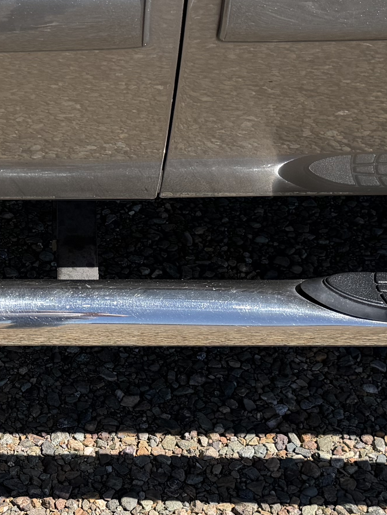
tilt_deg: -36.7
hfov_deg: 18.7
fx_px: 1148
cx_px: 4
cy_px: 265
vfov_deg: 25.3
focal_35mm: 77
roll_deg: -0.1
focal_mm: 6.76
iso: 80
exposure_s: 1/2907
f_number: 1.78
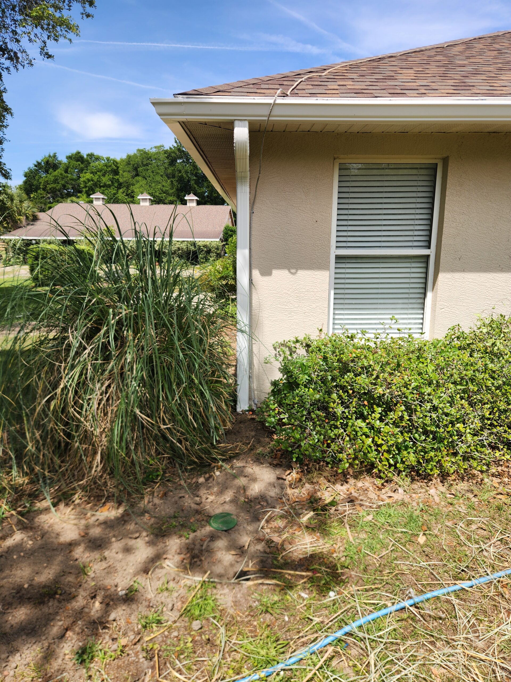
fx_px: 453
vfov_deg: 73.9
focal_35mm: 23
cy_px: 341
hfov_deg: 58.9
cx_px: 256
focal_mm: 5.4
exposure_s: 1/986
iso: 20
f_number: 1.8
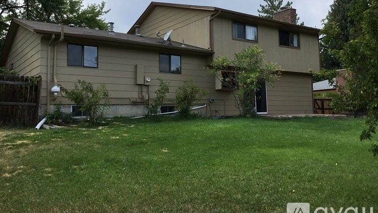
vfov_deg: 34.6
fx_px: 341
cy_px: 83
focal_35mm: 34
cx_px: 189
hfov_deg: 58.0
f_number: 2.4
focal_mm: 3.3
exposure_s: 1/617
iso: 25
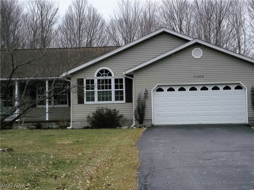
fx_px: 792
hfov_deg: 18.2
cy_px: 95
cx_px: 127
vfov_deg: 13.7
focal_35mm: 108
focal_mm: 19.6
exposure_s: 1/60
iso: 80
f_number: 5
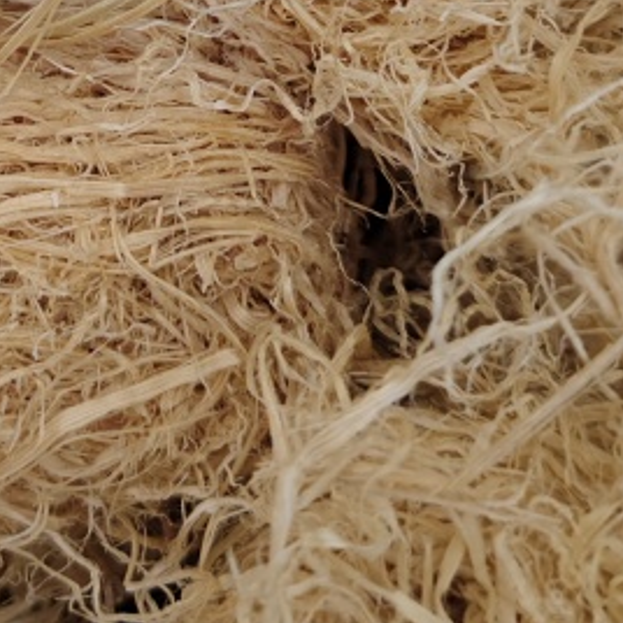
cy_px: -143
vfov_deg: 20.0
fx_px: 1649
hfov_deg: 21.1
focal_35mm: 81
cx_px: 107
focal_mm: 5.56
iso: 1085
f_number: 1.88
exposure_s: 1/33.3
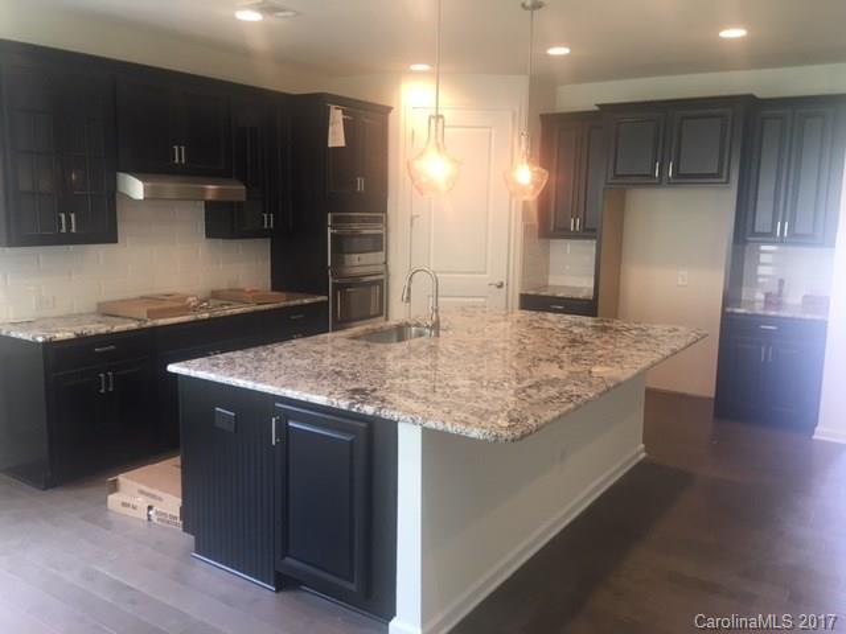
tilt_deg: -8.9
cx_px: 423
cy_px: 317
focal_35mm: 29
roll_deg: -0.4
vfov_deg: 48.2
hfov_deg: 61.7
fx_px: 709
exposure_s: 1/30
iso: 64
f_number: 2.2
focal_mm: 4.15
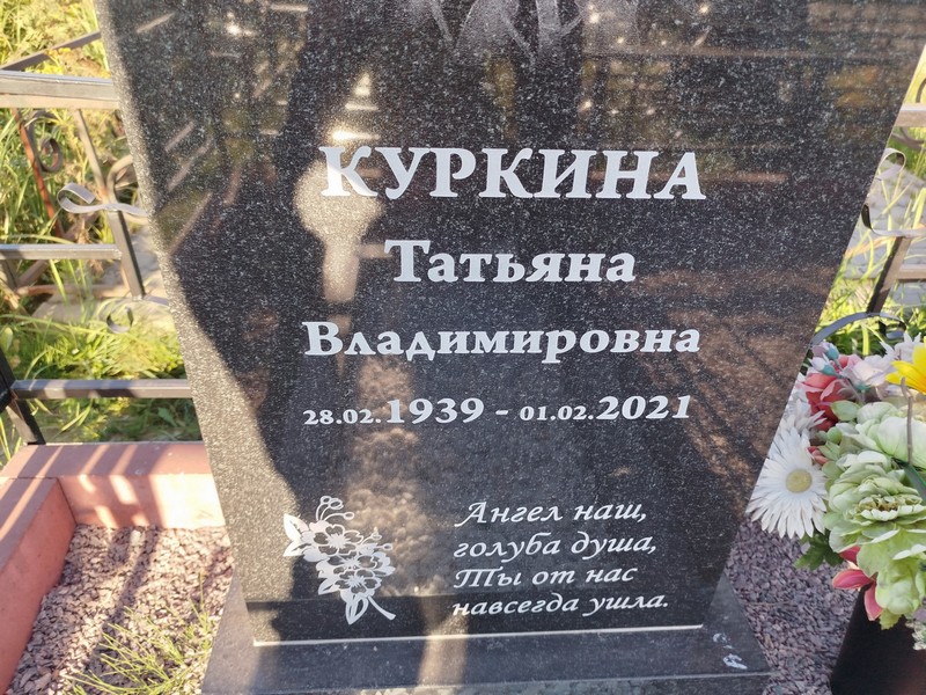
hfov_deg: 71.6
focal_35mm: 24
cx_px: 463
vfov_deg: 56.8
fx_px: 642
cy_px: 348
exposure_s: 1/156
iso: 50
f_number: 1.7
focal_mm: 5.31
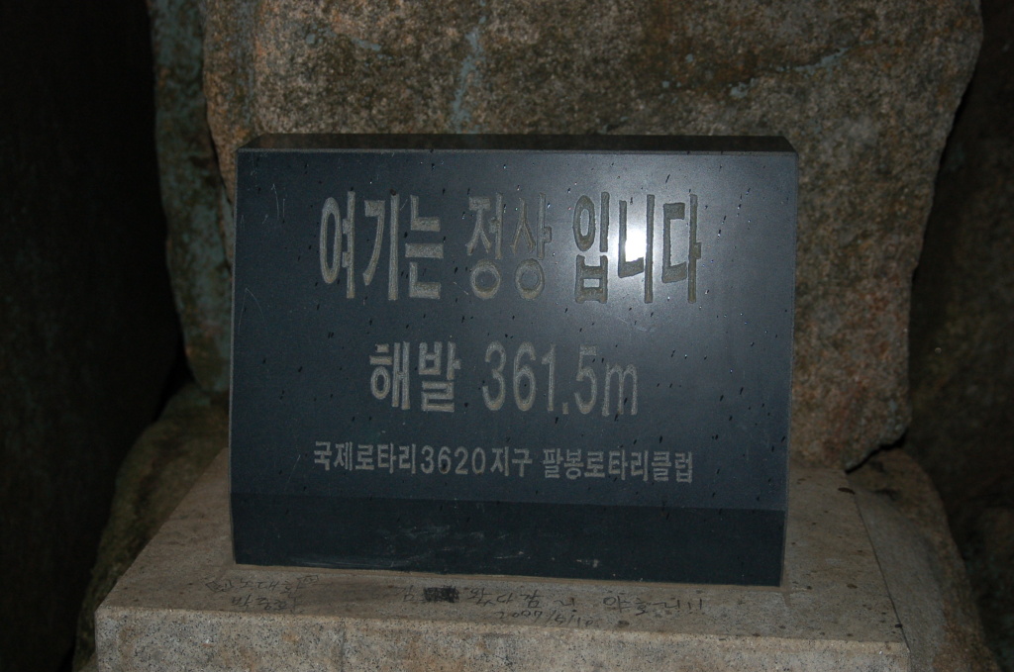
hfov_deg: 41.2
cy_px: 336
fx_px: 1350
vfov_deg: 28.0
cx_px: 507
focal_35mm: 48
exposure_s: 1/60
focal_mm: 32
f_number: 3.5
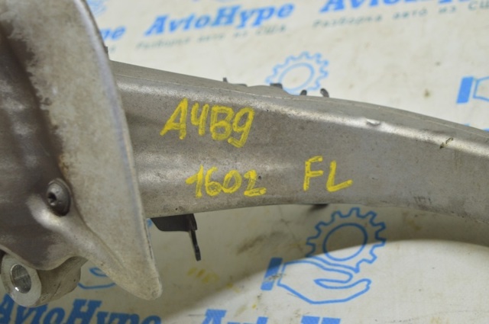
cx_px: 244
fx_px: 916
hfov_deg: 29.9
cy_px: 162
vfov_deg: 20.1
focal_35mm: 68
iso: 400
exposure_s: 1/20
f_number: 5.6
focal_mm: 45
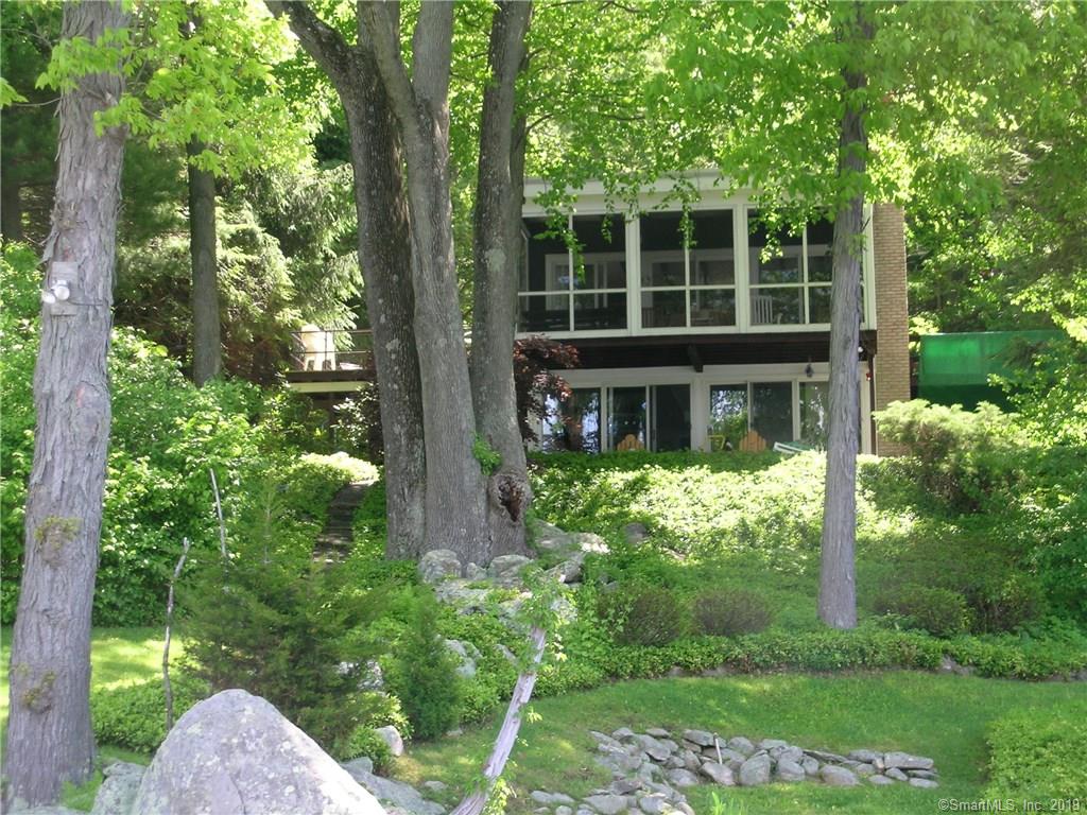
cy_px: 408
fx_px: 2355
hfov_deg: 26.0
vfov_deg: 19.6
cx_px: 544
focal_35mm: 75
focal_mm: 15.6
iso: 50
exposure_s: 1/60.3
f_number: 4.5
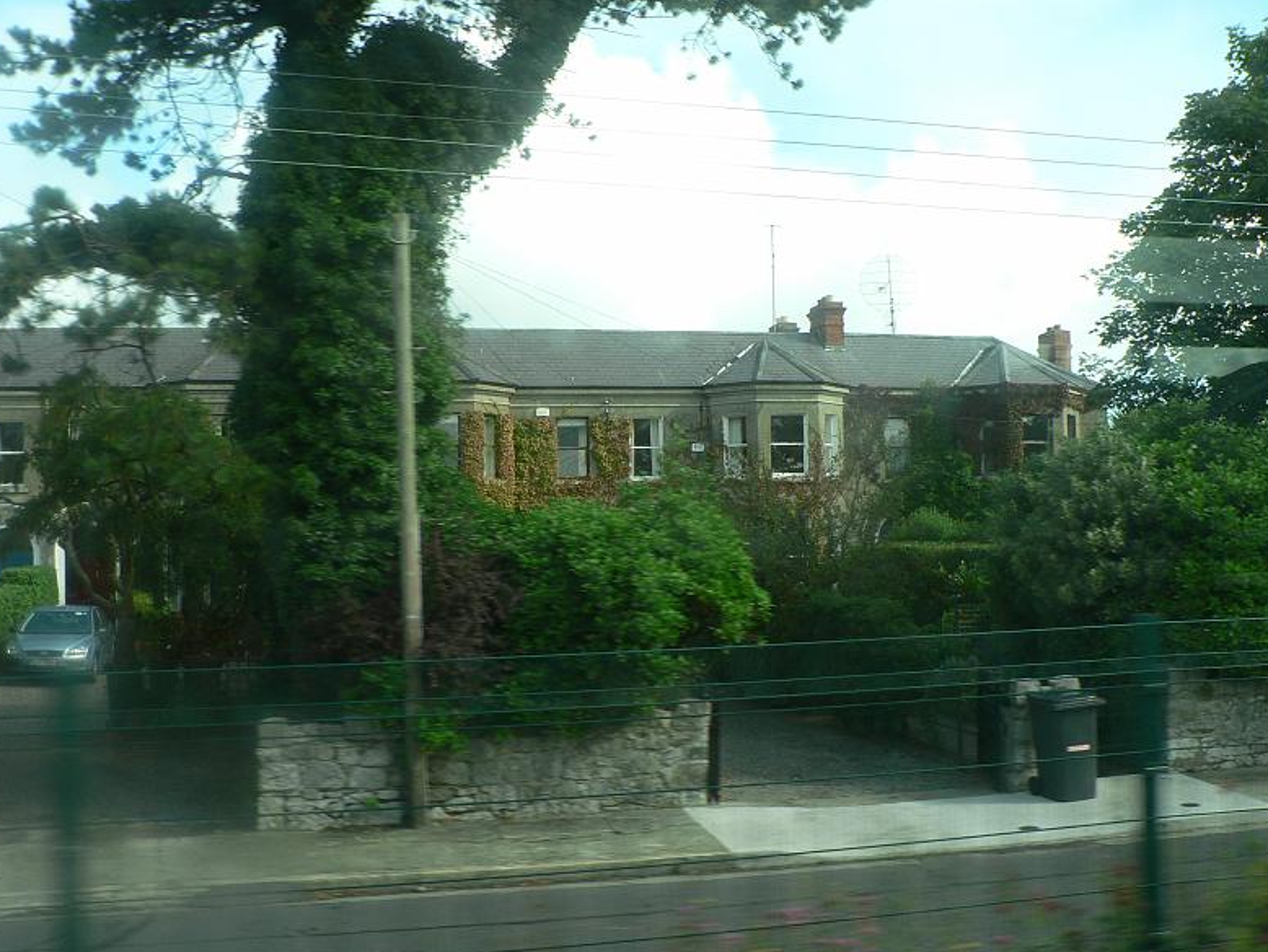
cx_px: 627
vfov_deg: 38.7
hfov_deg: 50.1
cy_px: 486
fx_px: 1356
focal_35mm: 37
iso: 80
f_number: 4
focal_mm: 6
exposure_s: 1/200
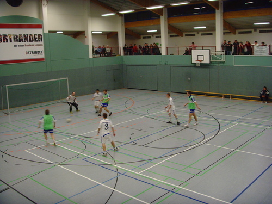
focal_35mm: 39
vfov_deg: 36.8
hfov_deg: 47.9
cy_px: 102
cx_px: 136
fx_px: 306
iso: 200
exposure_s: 1/20
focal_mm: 6.6
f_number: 3.5
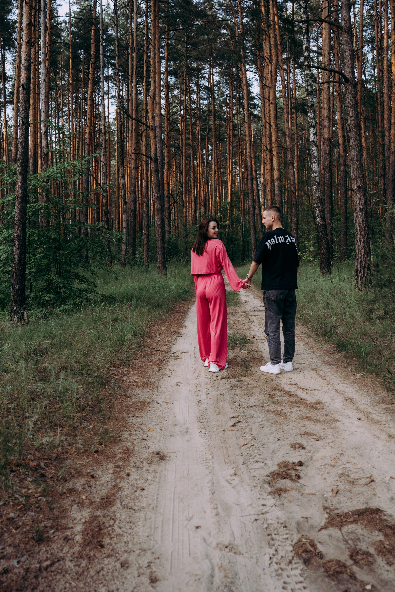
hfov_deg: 37.9
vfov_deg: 54.4
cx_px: 198
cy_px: 296
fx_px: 576
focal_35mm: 35
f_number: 4.5
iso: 320
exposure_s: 1/160
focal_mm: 35
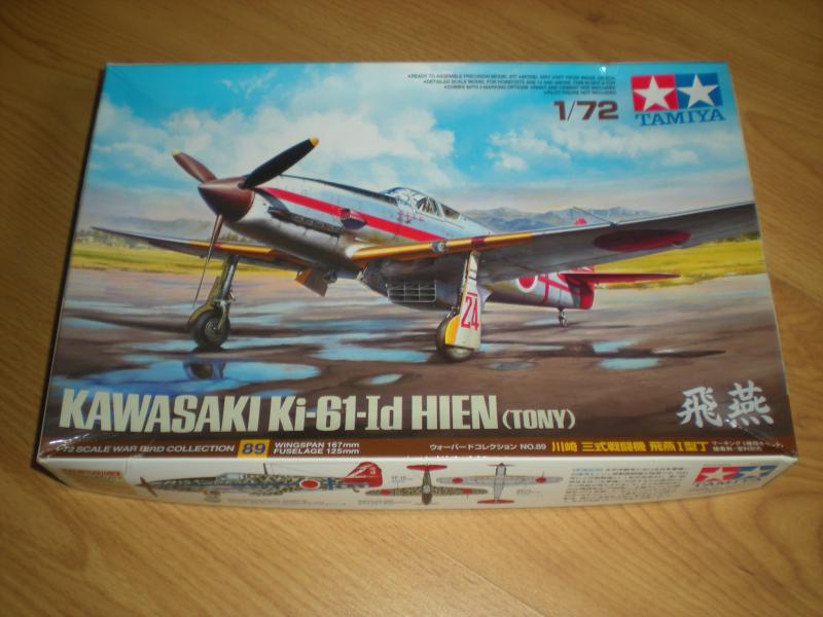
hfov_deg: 49.0
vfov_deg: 37.7
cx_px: 412
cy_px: 308
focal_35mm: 38
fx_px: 903
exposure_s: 1/34
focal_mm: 6.3
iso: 64
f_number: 3.1
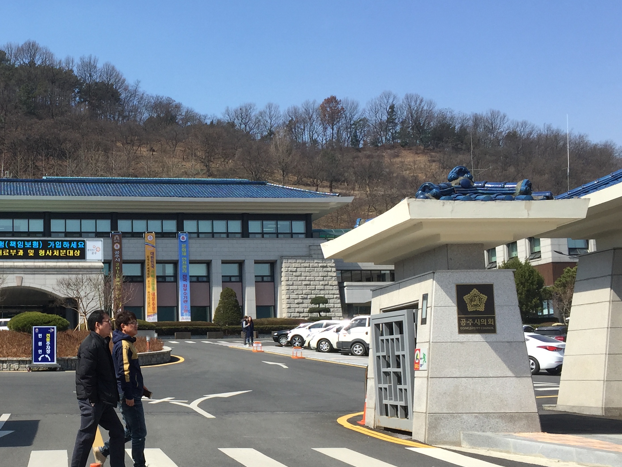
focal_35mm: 51
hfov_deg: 36.1
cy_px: 277
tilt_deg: +5.7
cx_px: 113
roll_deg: +0.2
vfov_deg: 28.5
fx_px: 916
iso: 32
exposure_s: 1/1276
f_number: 2.2
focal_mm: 4.15
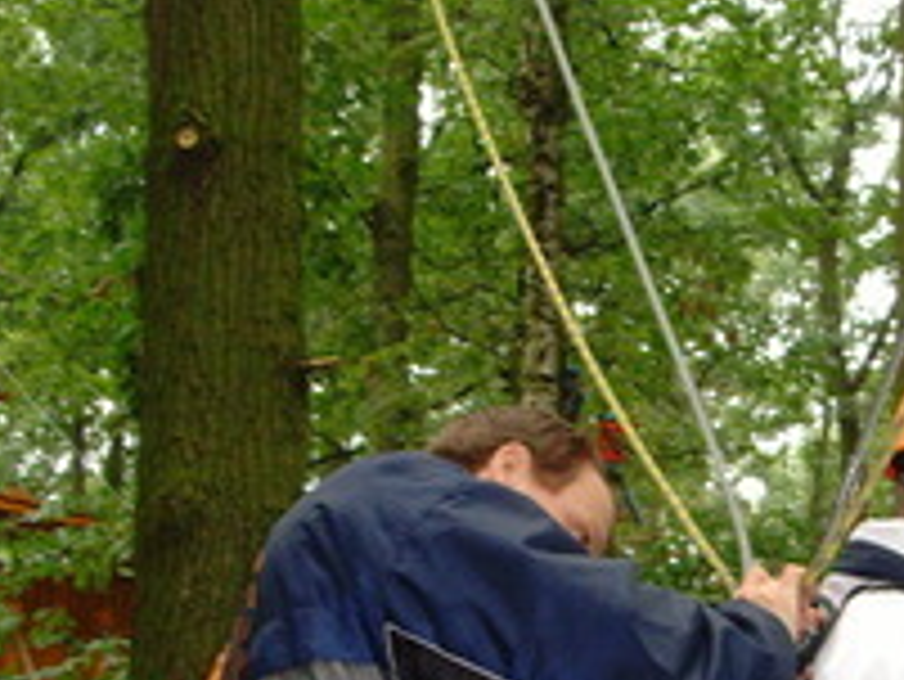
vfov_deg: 15.1
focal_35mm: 97
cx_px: 688
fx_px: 2535
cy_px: 588
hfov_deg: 20.1
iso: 200
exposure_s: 1/45
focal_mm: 6.6
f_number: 3.5
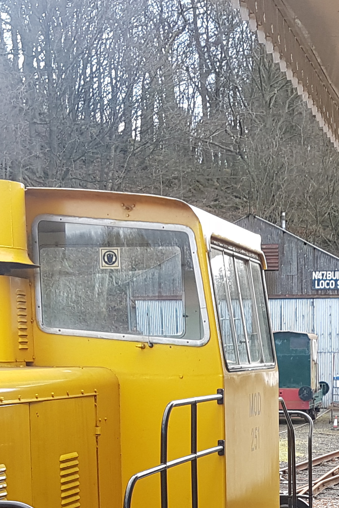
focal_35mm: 80
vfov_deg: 24.4
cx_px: 290
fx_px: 1130
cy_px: 481
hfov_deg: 16.9
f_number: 1.7
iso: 40
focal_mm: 4.2
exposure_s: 1/162
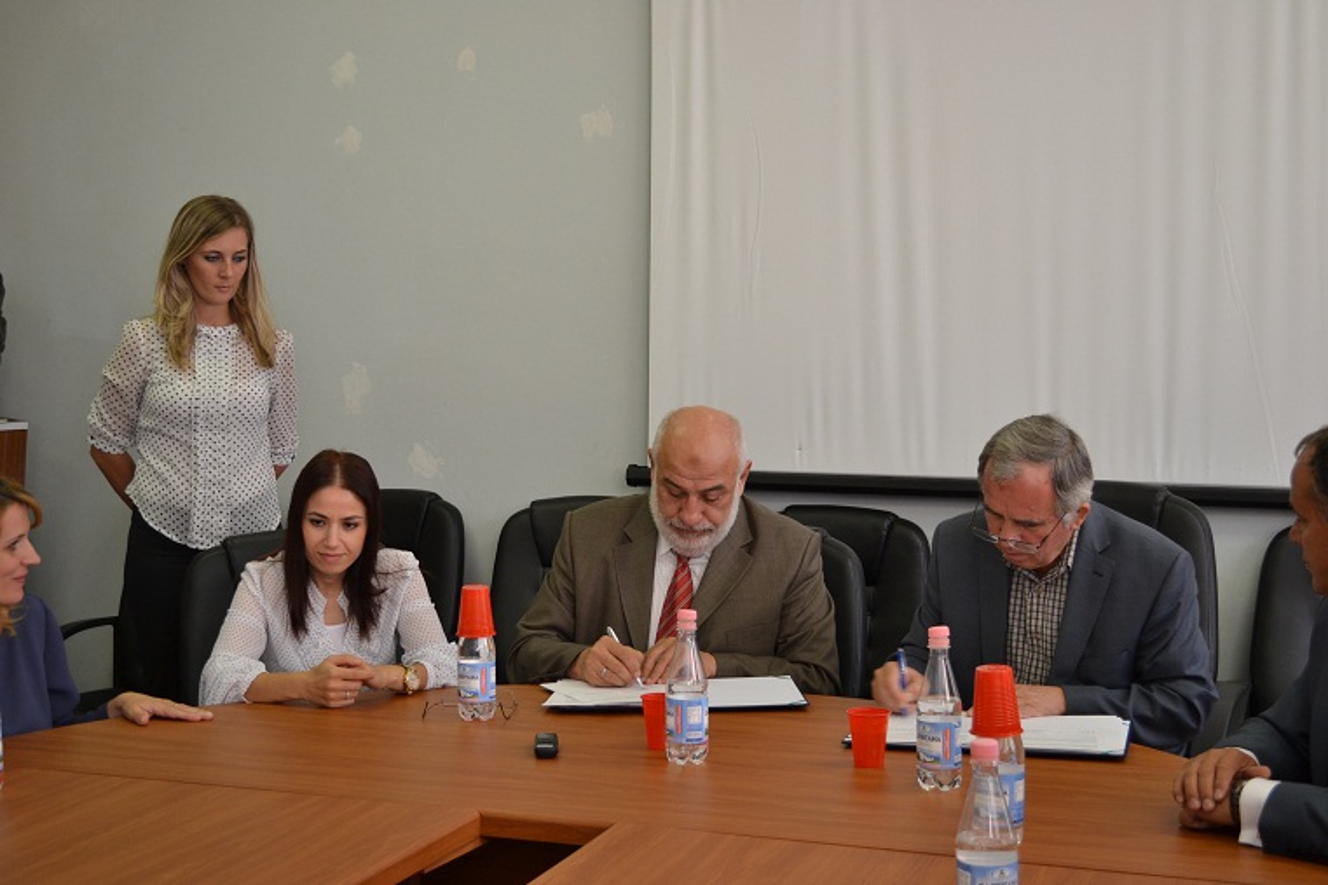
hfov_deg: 41.1
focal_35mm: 48
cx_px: 664
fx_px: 1770
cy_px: 442
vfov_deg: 28.1
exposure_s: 1/30
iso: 400
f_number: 4.8
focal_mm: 32
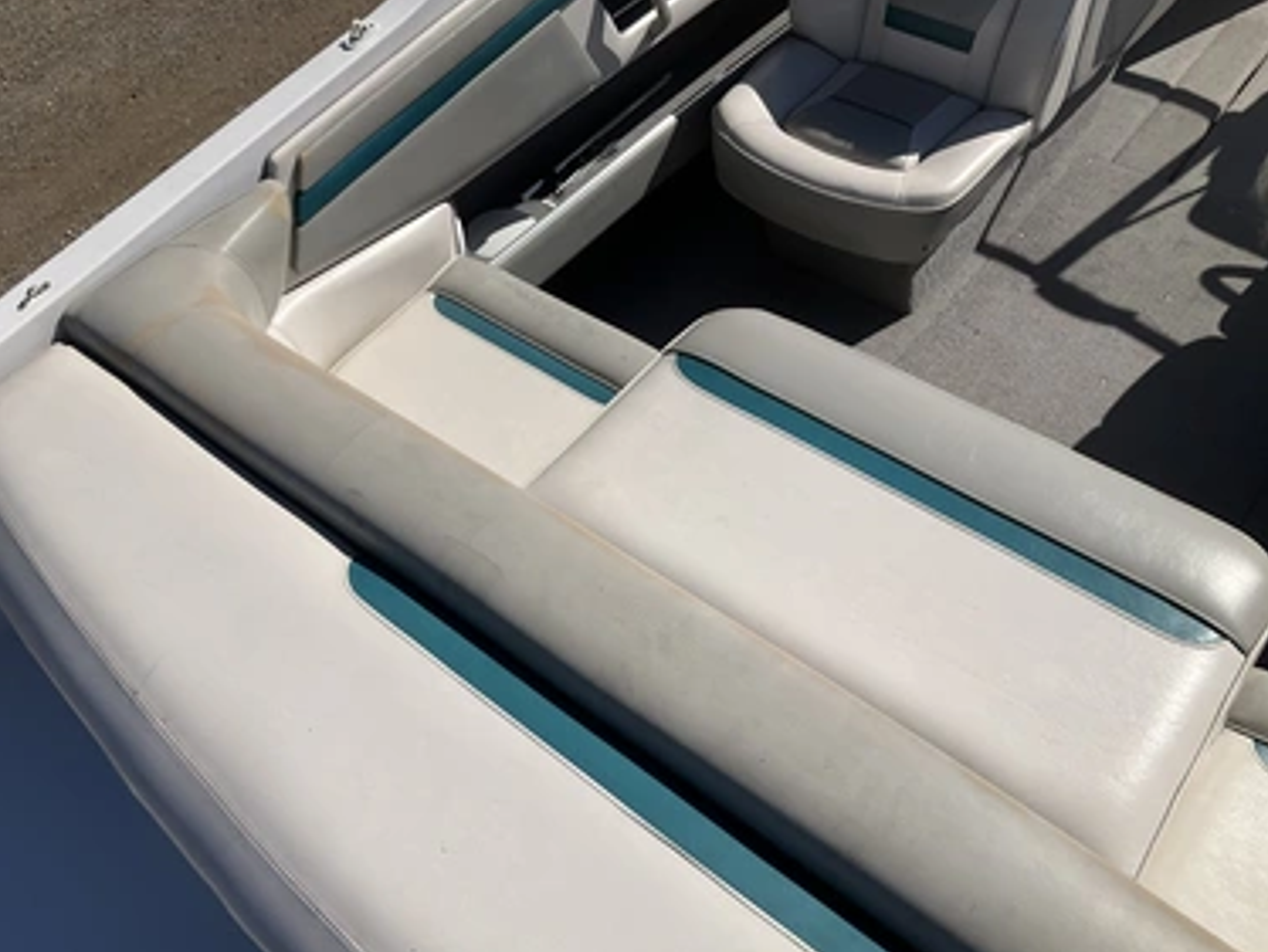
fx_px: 1136
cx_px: 593
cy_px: 495
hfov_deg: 58.3
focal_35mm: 31
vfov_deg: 45.5
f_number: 1.8
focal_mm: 3
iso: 25
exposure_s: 1/4785
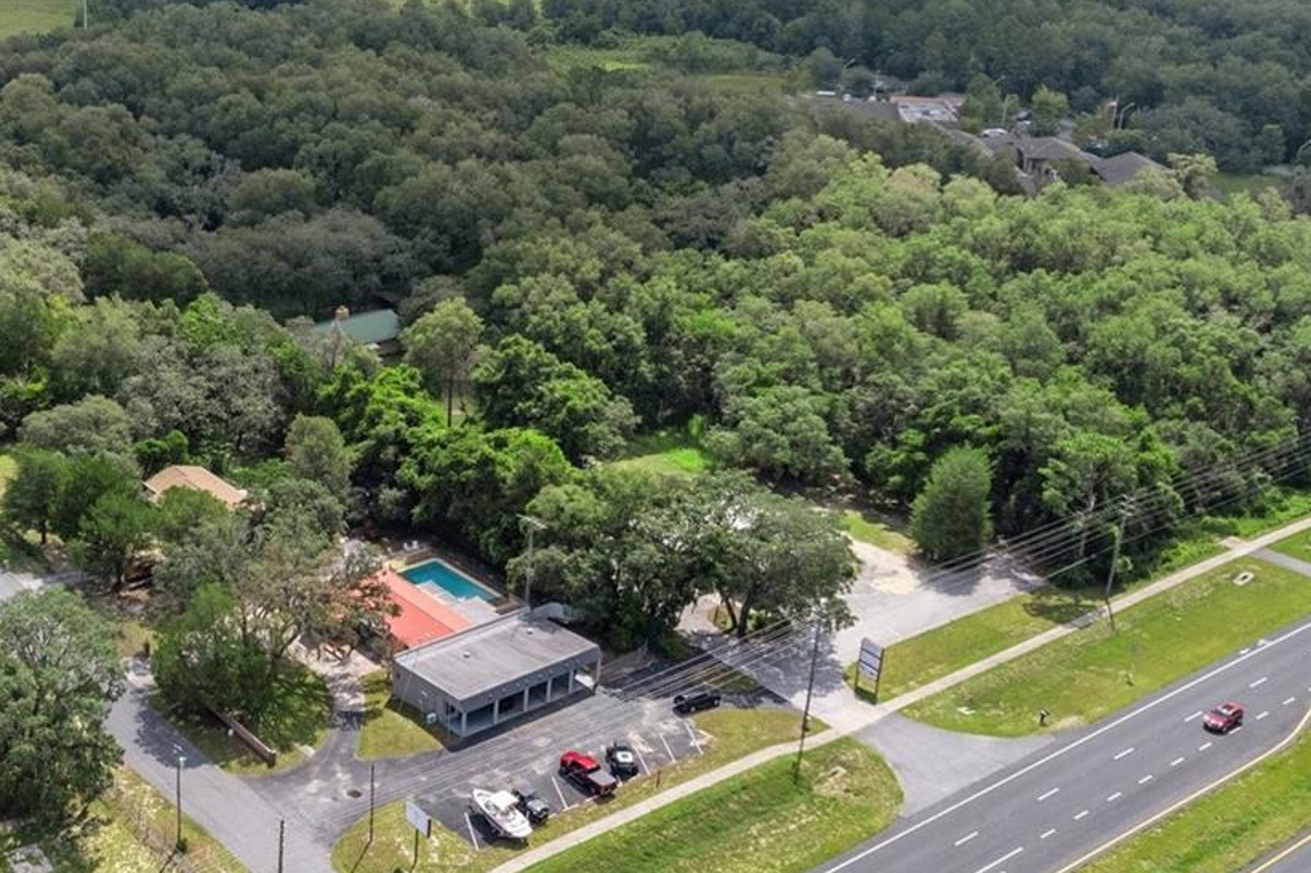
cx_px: 253
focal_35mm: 43
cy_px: 371
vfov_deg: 31.1
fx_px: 1565
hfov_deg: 43.2
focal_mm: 8.38
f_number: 2.8
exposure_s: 1/2500
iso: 100
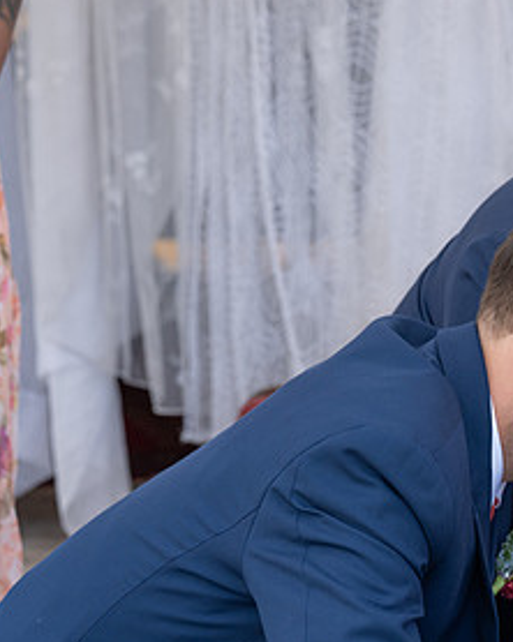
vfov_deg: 13.9
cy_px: 417
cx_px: 647
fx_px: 2641
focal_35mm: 139
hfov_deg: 10.9
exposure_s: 1/400
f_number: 5
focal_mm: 71
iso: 400
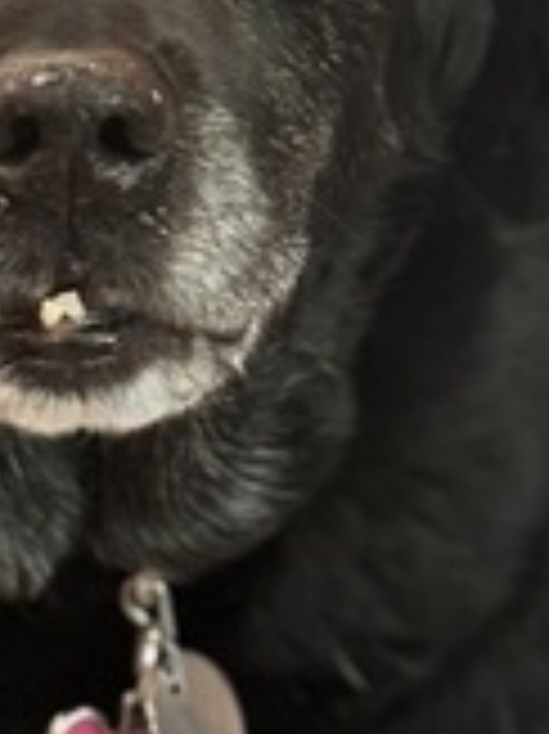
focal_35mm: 255
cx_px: 684
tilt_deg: -24.7
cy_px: 590
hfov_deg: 5.8
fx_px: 5399
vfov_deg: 7.8
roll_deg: +2.2
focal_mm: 5.96
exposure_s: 1/55
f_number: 1.6
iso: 100
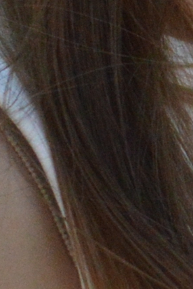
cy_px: -392
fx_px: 7224
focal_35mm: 898
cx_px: 1019
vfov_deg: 2.3
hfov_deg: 1.5
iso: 800
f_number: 6.3
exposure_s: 1/400
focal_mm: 55
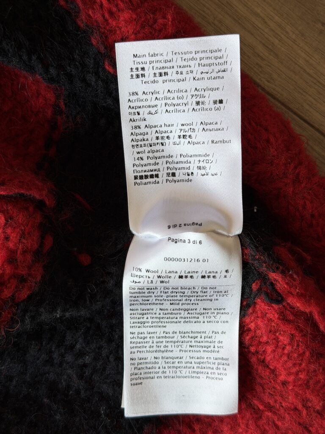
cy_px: 217
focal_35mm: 48
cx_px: 162
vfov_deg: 39.7
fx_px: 601
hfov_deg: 30.3
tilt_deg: -87.3
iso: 50
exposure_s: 1/185
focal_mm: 6.76
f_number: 1.78
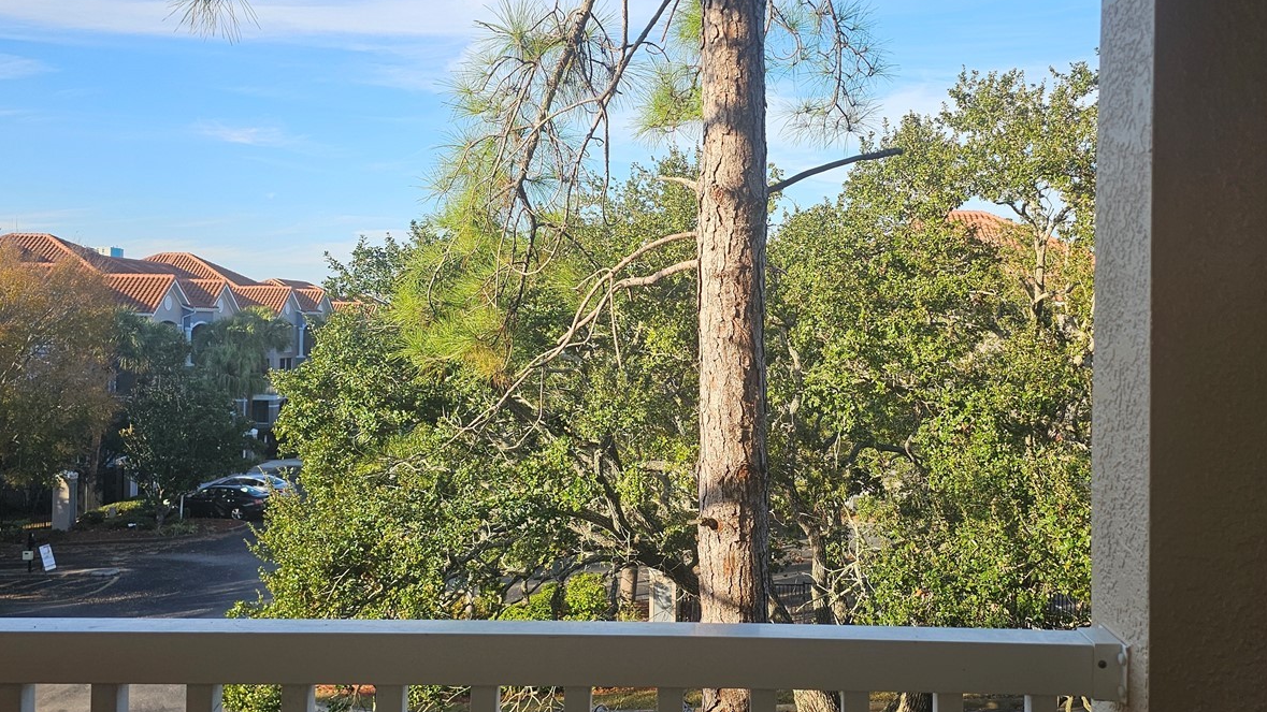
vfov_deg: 34.6
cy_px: 304
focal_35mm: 34
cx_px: 704
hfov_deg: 57.9
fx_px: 1142
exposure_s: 1/719
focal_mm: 6.3
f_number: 1.7
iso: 32
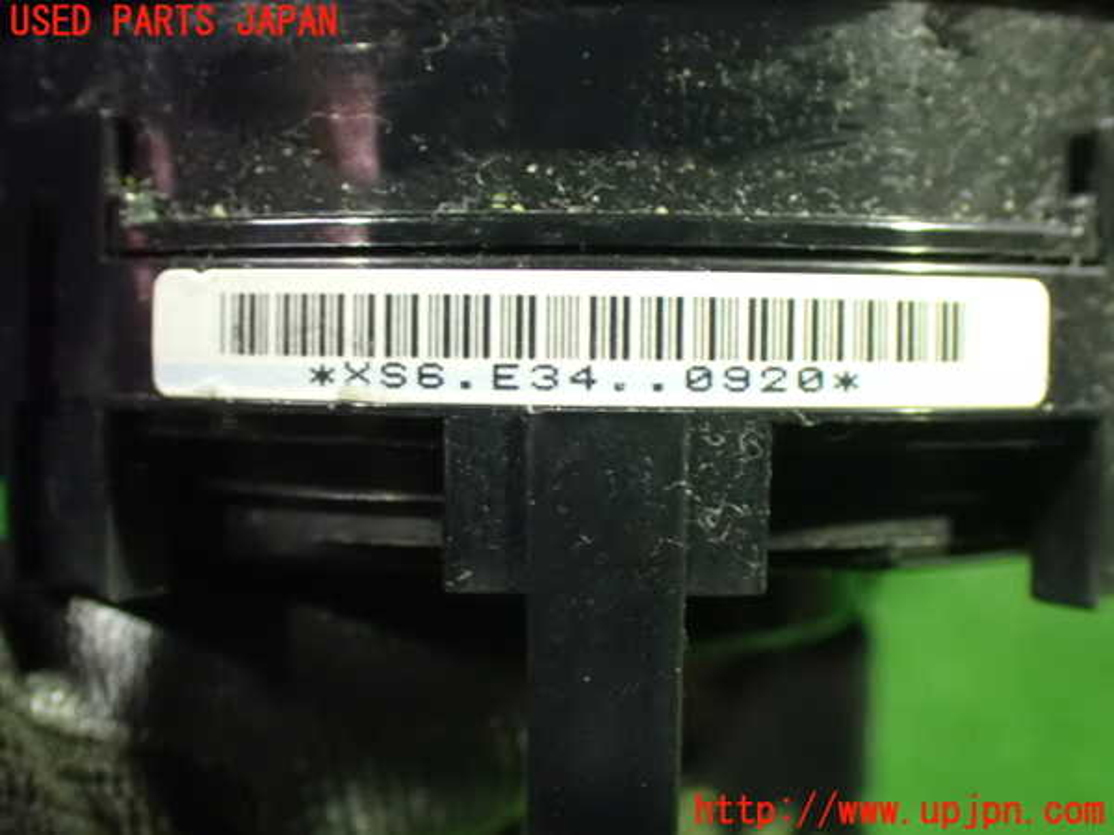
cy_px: 418
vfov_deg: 30.9
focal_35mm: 47
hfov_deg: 40.4
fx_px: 1513
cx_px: 557
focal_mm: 8.4
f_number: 3.1
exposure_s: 1/20
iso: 1600
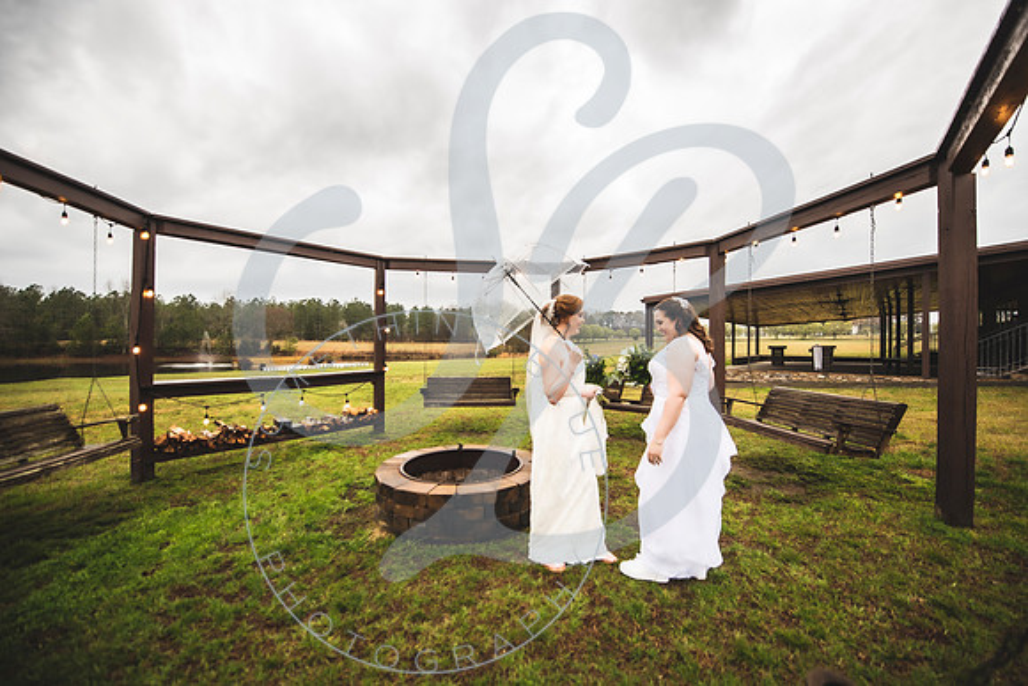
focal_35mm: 14
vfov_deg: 80.3
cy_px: 343
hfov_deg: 103.3
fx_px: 406
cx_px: 519
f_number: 2.8
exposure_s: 1/250
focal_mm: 14
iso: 100
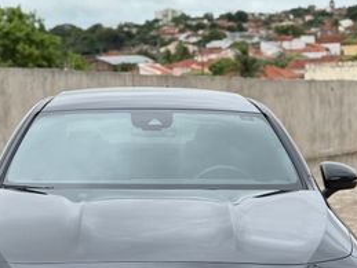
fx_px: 898
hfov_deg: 22.5
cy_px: 230
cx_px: 168
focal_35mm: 87
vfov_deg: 16.8
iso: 100
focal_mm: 6.76
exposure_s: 1/1403
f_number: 1.78
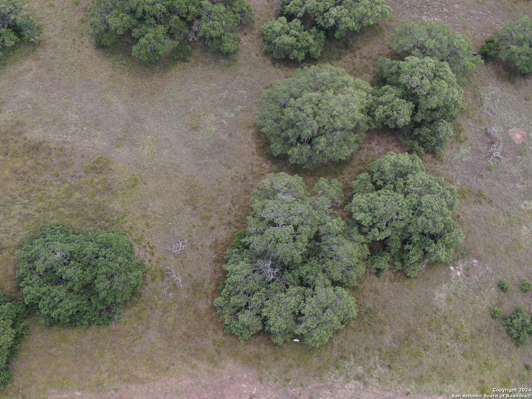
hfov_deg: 39.7
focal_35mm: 48
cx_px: 266
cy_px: 200
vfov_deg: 30.3
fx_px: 738
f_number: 3.8
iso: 100
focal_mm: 8.6
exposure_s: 1/120
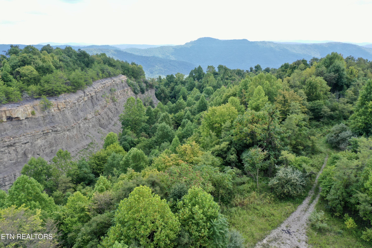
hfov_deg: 65.5
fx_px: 289
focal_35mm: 28
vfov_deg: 46.4
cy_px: 124
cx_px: 186
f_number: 3.2
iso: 100
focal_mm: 10.26
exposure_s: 1/120
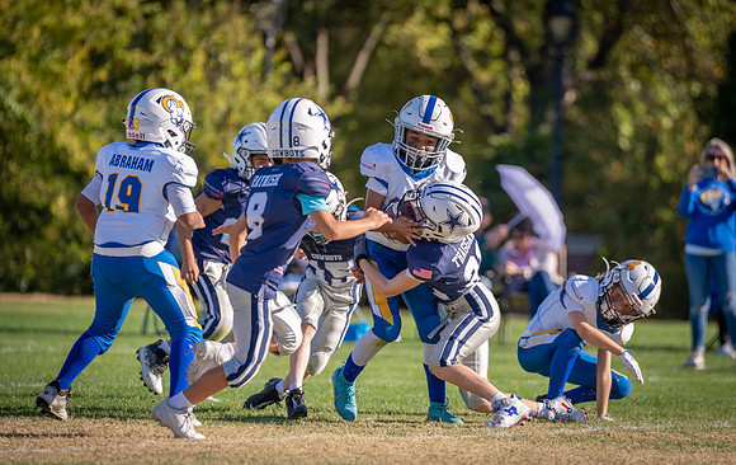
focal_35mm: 282
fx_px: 5681
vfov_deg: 4.7
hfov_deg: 7.4
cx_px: 442
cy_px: 244
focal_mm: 200
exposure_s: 1/1250
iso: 100
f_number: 2.8
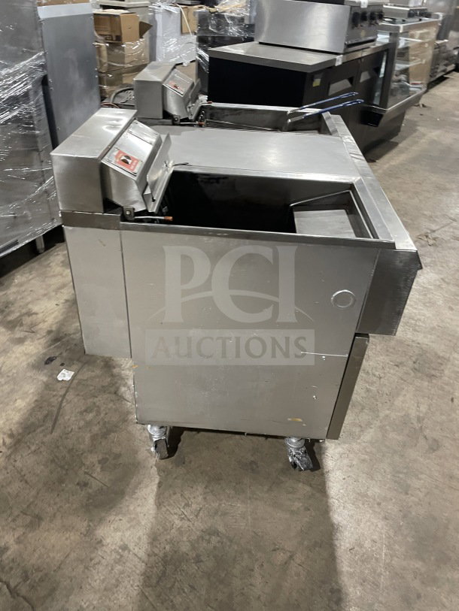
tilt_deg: -29.6
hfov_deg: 53.1
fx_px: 460
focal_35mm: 26
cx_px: 230
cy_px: 306
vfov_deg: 67.3
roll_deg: -7.4
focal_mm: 4.2
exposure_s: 1/60
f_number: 1.6
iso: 320
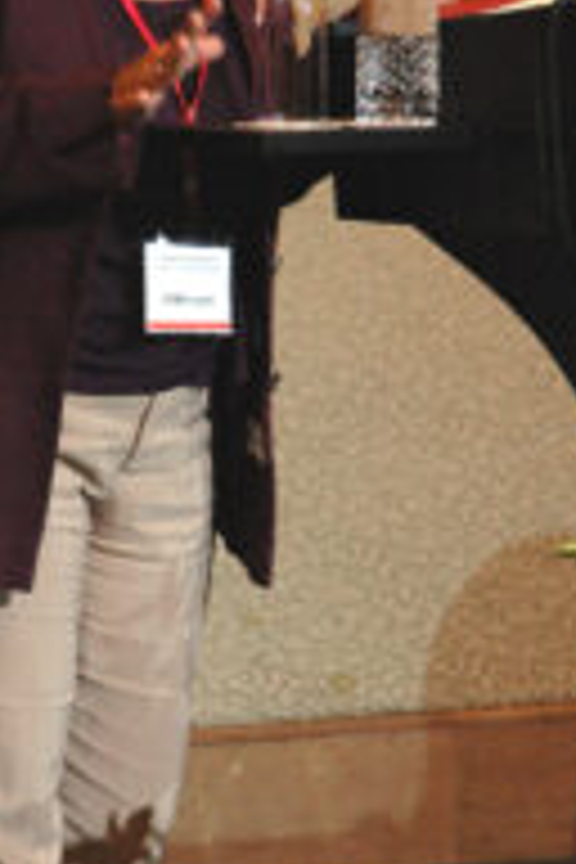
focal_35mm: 246
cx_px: 130
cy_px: 392
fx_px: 5904
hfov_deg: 5.6
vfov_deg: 8.4
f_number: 4.5
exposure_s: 1/40
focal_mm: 70
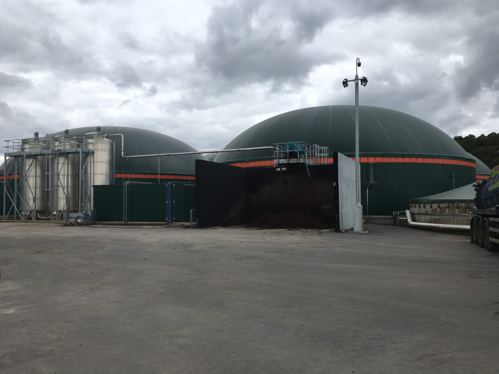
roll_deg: -0.1
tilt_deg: +1.7
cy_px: 187
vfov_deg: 48.2
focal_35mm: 29
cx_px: 250
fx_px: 418
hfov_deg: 61.7
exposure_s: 1/962
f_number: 2.2
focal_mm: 4.15
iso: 25
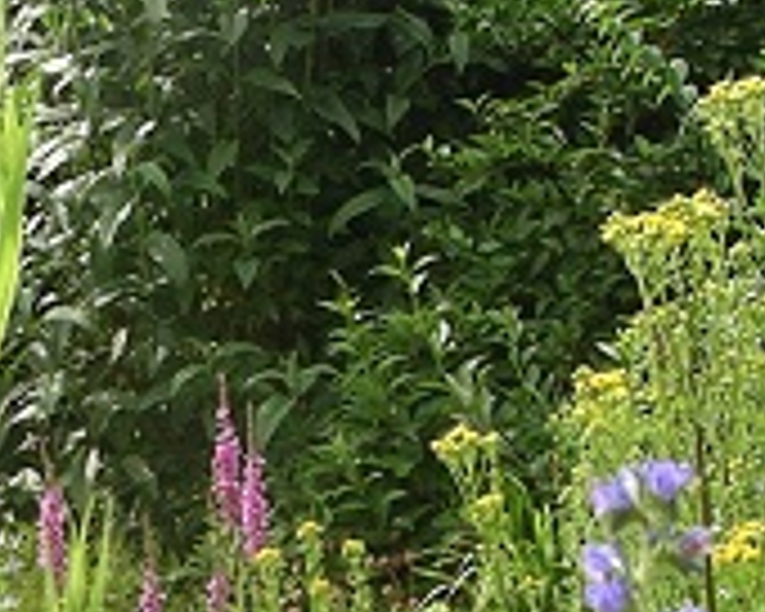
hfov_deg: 11.6
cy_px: 603
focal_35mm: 165
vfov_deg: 9.3
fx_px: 3736
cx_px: 58
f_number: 4
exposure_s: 1/250
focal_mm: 7.8
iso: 64
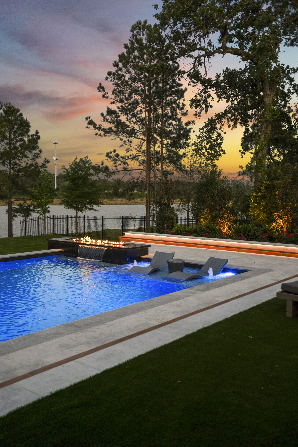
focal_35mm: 35
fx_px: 434
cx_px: 149
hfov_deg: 37.9
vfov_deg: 54.4
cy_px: 224
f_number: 4
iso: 500
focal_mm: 35
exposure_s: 1/40
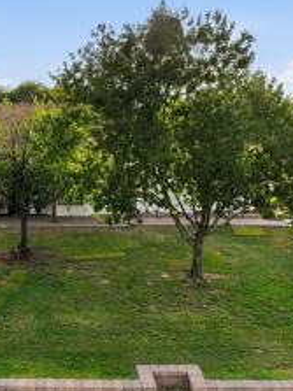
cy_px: 200
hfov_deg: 33.0
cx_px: 77
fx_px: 486
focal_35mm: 43
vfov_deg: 43.9
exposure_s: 1/3200
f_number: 2.8
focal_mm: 12.3
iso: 330
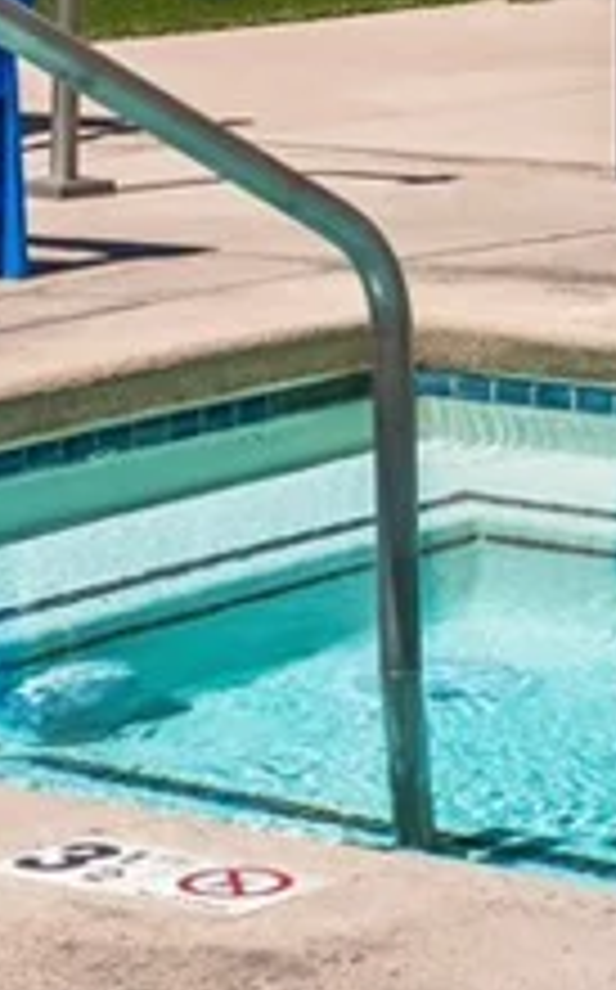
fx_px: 4982
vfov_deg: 10.9
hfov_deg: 7.0
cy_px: -482
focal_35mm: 185
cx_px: 935
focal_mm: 26
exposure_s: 1/8000
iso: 400
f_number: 8
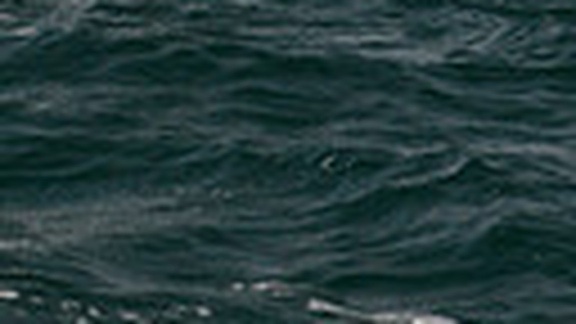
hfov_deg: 6.5
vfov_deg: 3.5
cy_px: -918
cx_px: 79
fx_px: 5071
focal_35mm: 332
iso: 400
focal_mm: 70
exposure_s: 1/800
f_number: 8
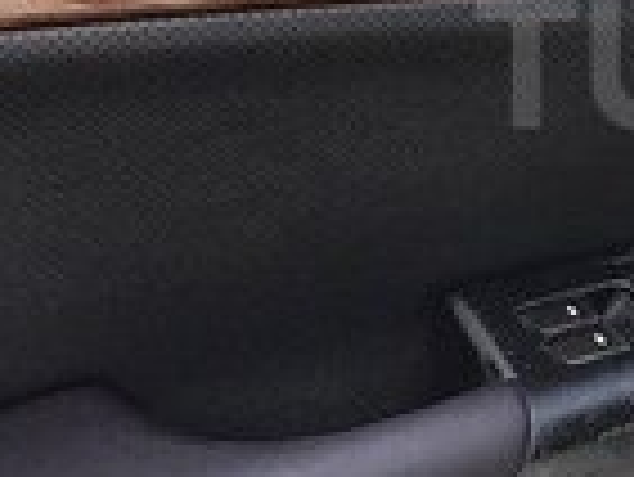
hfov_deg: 14.1
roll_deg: -0.9
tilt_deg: -22.8
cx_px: 935
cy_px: 61
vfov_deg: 11.3
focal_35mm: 131
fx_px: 2401
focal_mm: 3.99
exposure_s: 1/567
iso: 20
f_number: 1.8
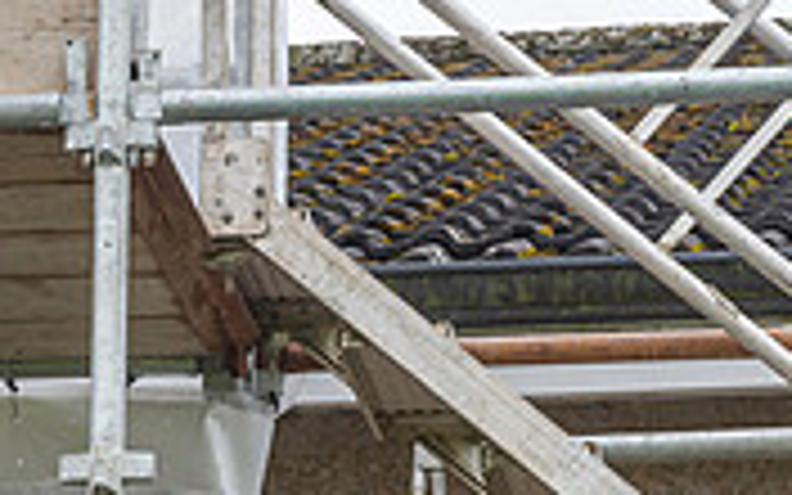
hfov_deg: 8.0
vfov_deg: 5.0
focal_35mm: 260
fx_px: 5612
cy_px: 673
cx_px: -165
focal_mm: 70
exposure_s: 1/100
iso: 1400
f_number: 8
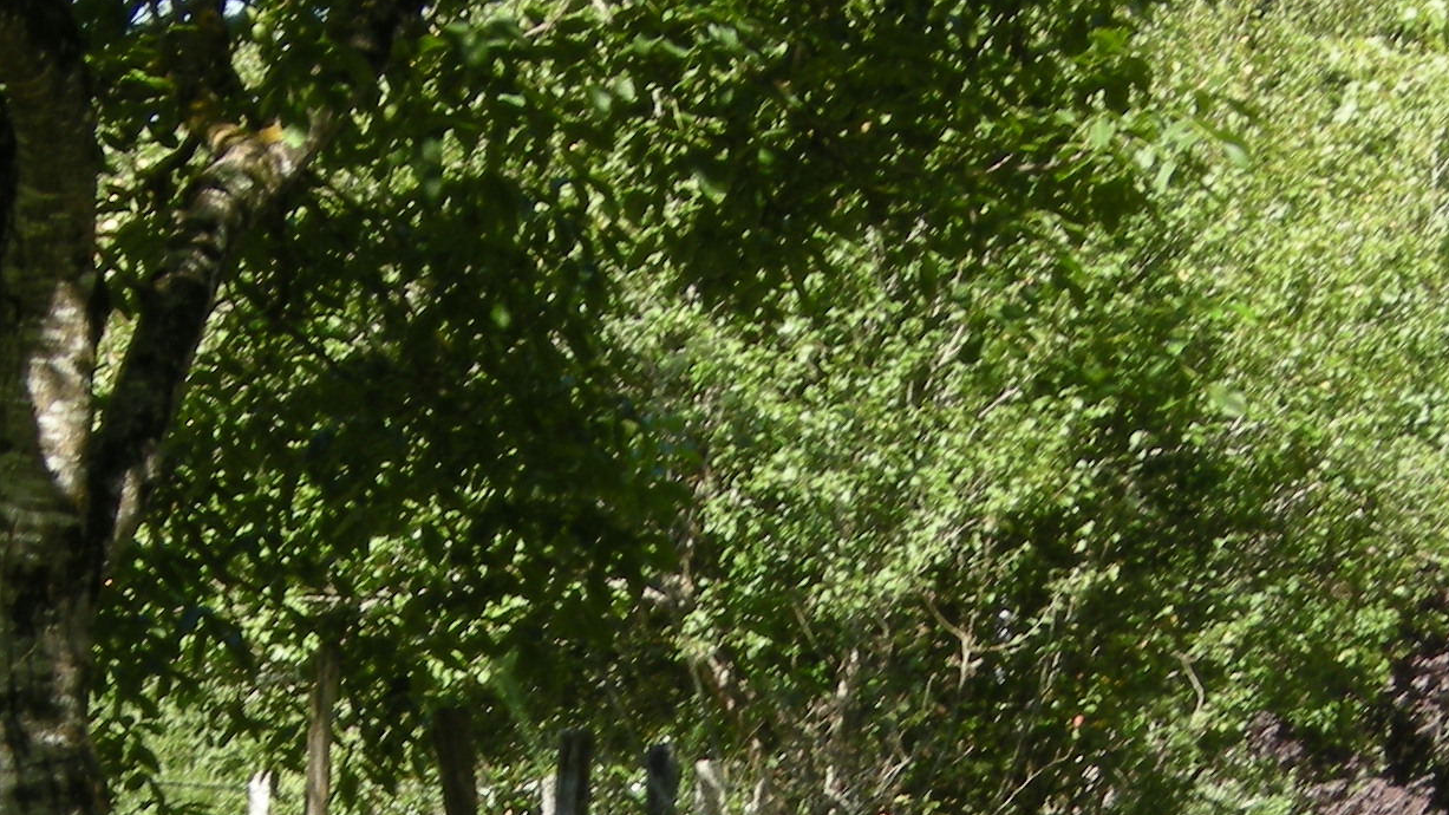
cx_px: 792
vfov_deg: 6.0
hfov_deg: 10.8
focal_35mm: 200
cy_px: 1205
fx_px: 7684
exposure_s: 1/120
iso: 68
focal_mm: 11.5
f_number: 4.4
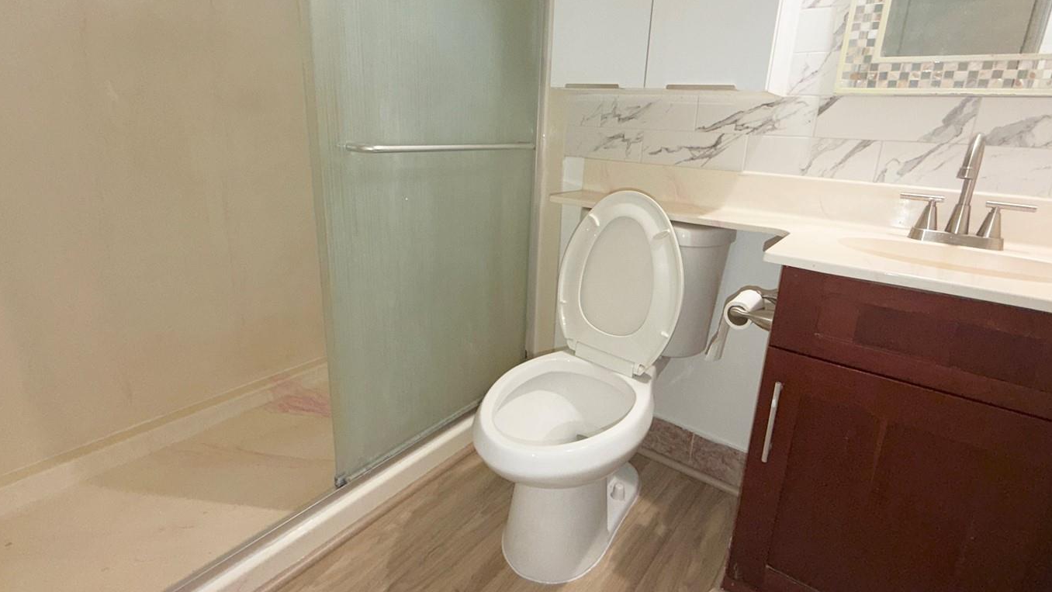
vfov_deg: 60.9
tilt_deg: -16.4
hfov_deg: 92.6
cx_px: 551
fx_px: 502
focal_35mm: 18
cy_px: 263
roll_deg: -2.8
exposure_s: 1/60
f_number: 2.2
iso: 64
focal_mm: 2.22
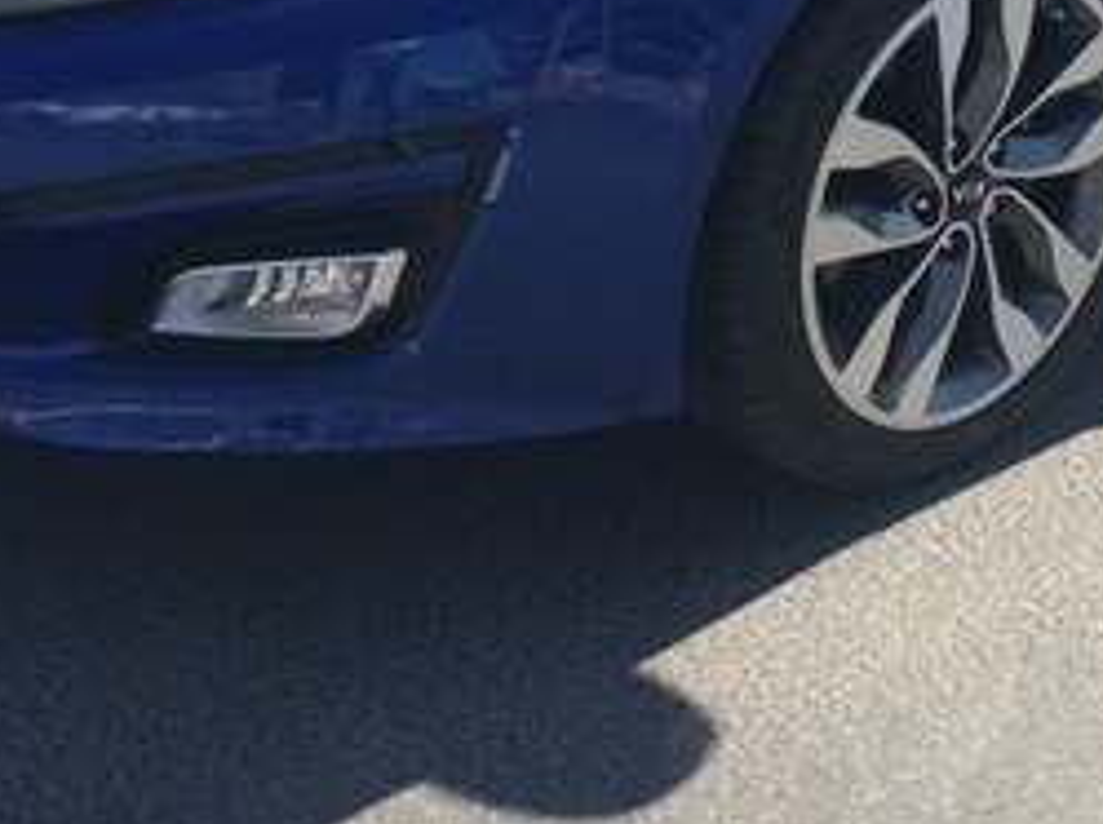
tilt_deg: -18.3
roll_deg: -1.9
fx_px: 2450
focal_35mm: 77
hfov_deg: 25.0
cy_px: -250
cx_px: 859
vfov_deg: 17.8
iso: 32
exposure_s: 1/1140
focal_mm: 4.15
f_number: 2.2
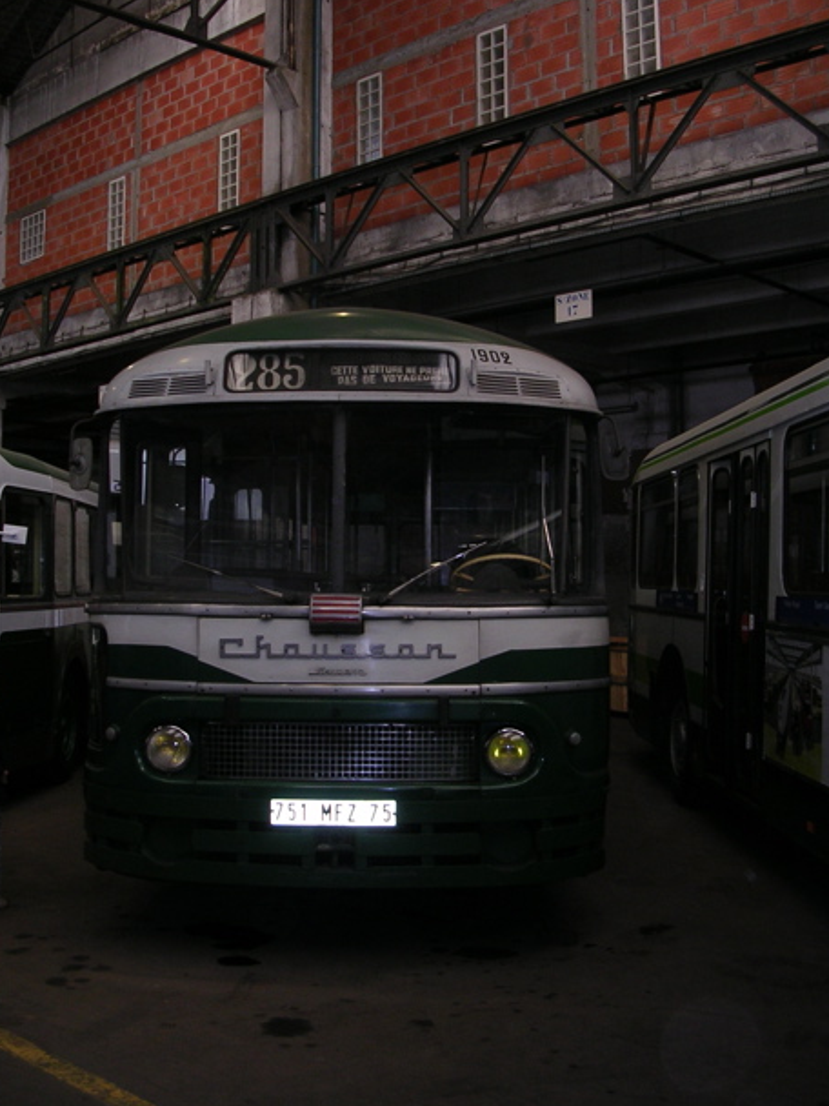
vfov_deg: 46.8
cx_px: 395
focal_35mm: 40
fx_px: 1277
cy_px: 542
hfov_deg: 36.0
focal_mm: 5.8
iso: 50
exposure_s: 1/60.1
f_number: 2.8
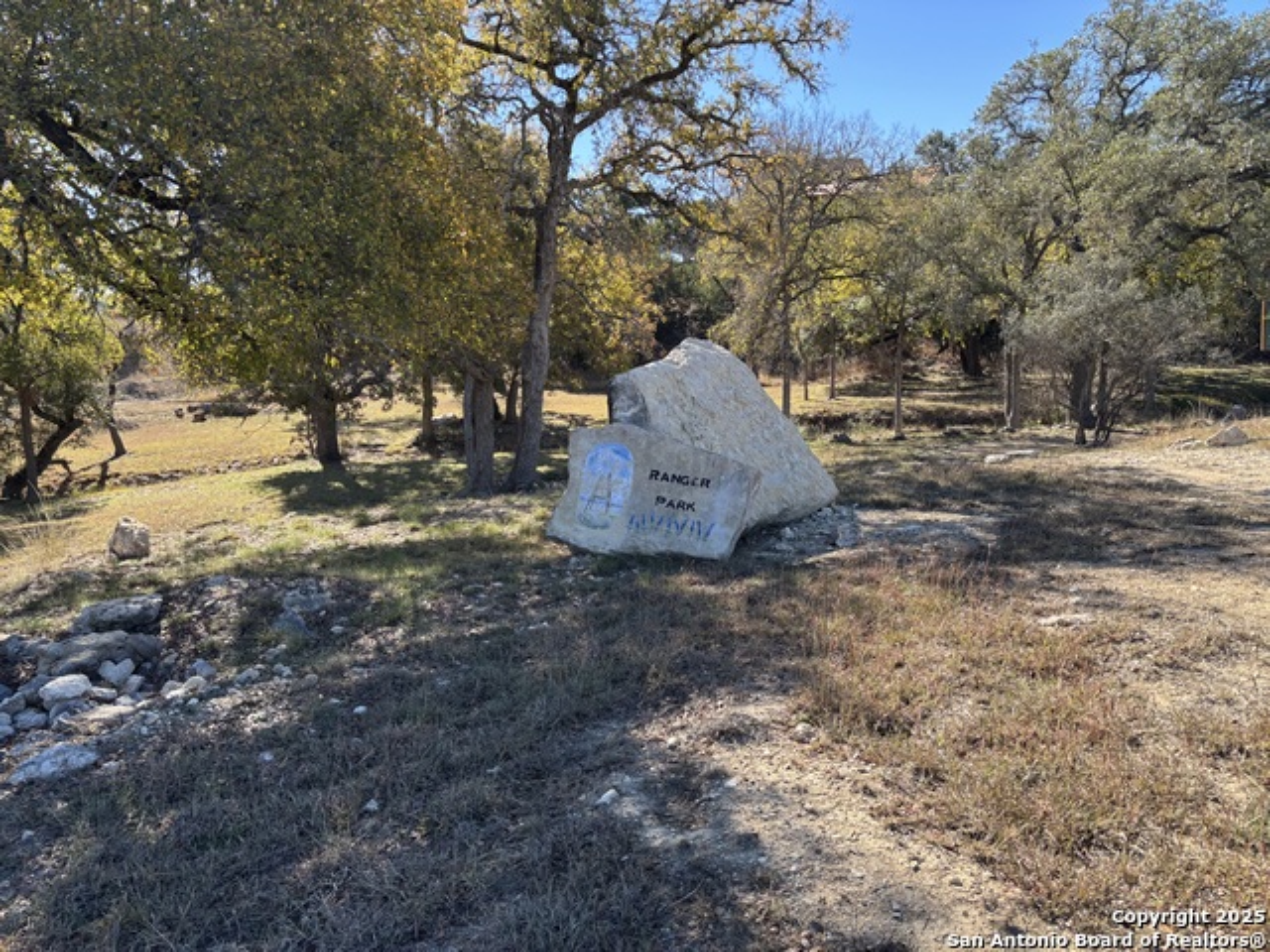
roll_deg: +2.9
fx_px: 954
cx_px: 635
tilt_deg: -7.8
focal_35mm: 26
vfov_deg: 53.1
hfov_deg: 67.3
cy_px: 476
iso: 50
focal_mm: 5.96
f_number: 1.6
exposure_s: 1/865
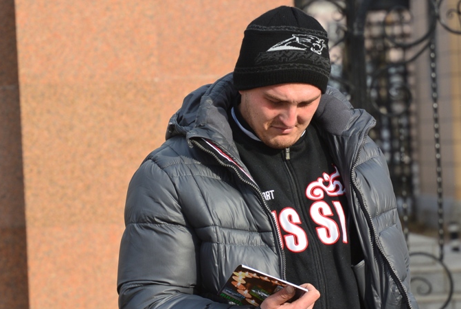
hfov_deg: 5.8
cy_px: 169
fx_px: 4541
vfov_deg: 3.9
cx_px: 248
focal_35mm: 354
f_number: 5.6
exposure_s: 1/200
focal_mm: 110
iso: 100
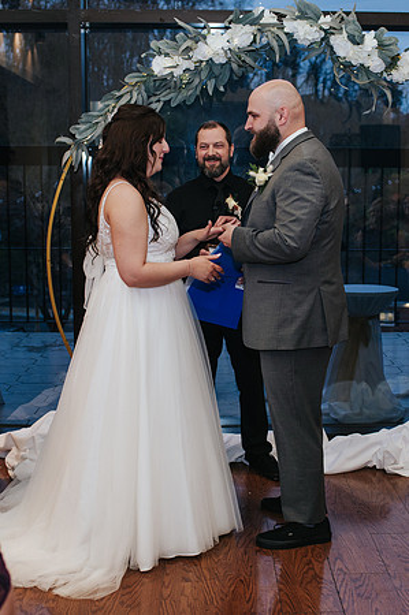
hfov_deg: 25.5
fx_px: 902
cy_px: 307
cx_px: 239
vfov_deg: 37.7
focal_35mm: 53
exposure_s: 1/200
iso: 800
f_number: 3.2
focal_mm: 35
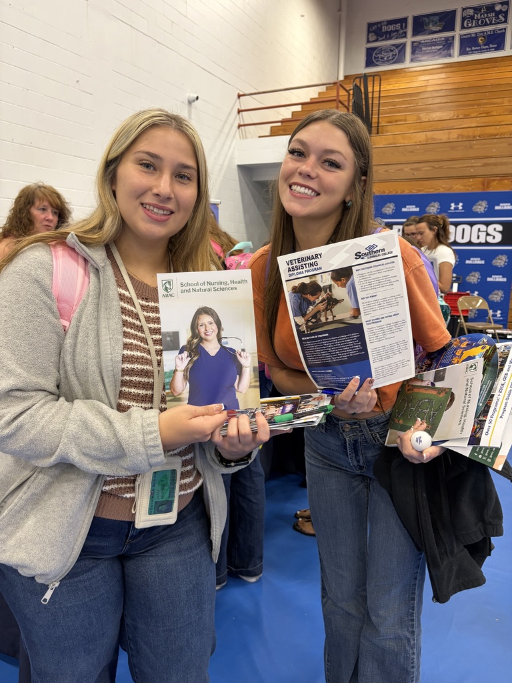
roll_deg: +0.0
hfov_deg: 53.1
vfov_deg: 67.3
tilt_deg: -9.1
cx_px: 256
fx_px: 513
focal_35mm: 26
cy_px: 342
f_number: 1.6
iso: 160
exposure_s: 1/60
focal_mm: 5.96
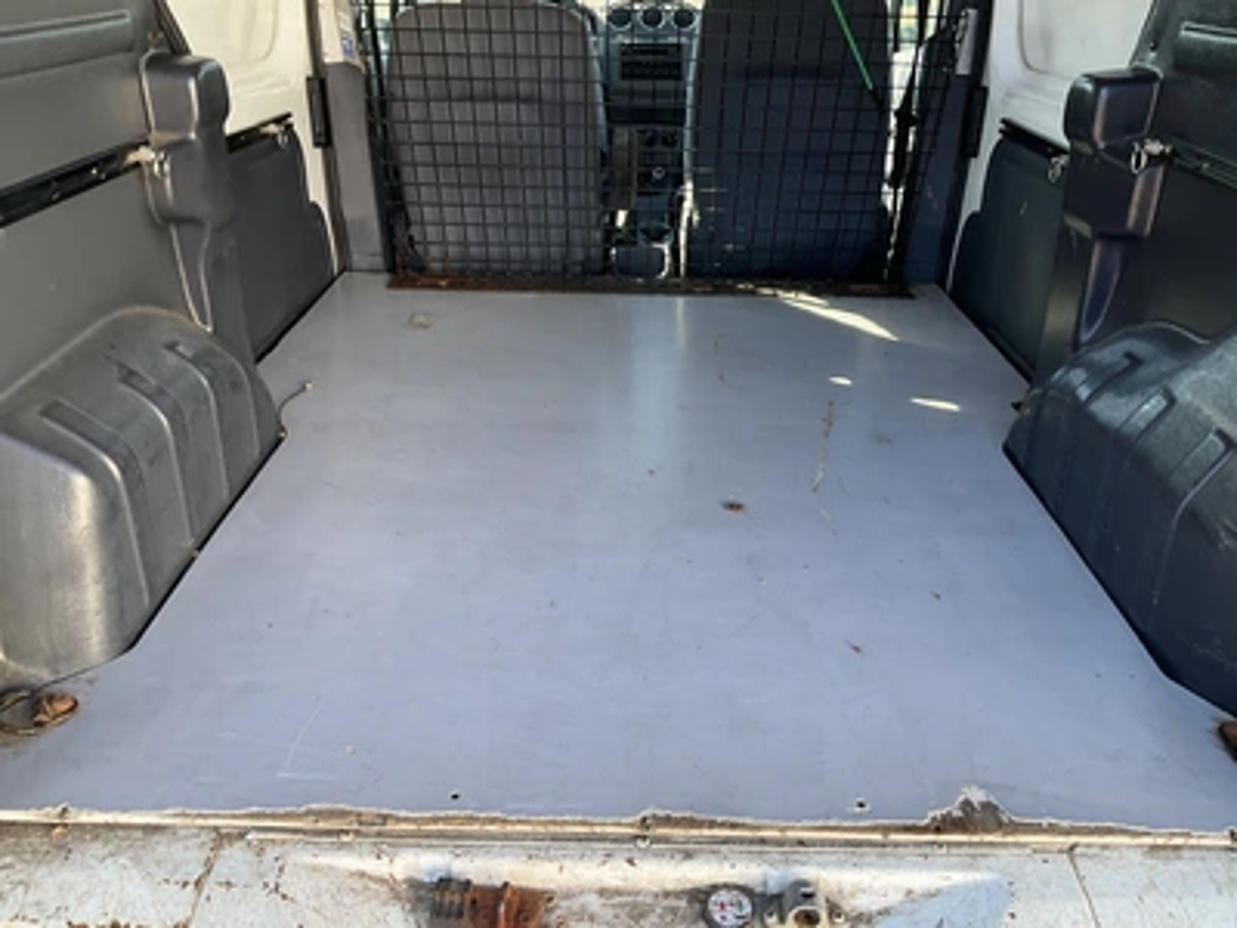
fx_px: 1036
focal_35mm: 29
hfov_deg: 61.7
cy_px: 464
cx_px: 618
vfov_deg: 48.2
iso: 32
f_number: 1.8
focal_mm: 3
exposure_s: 1/138
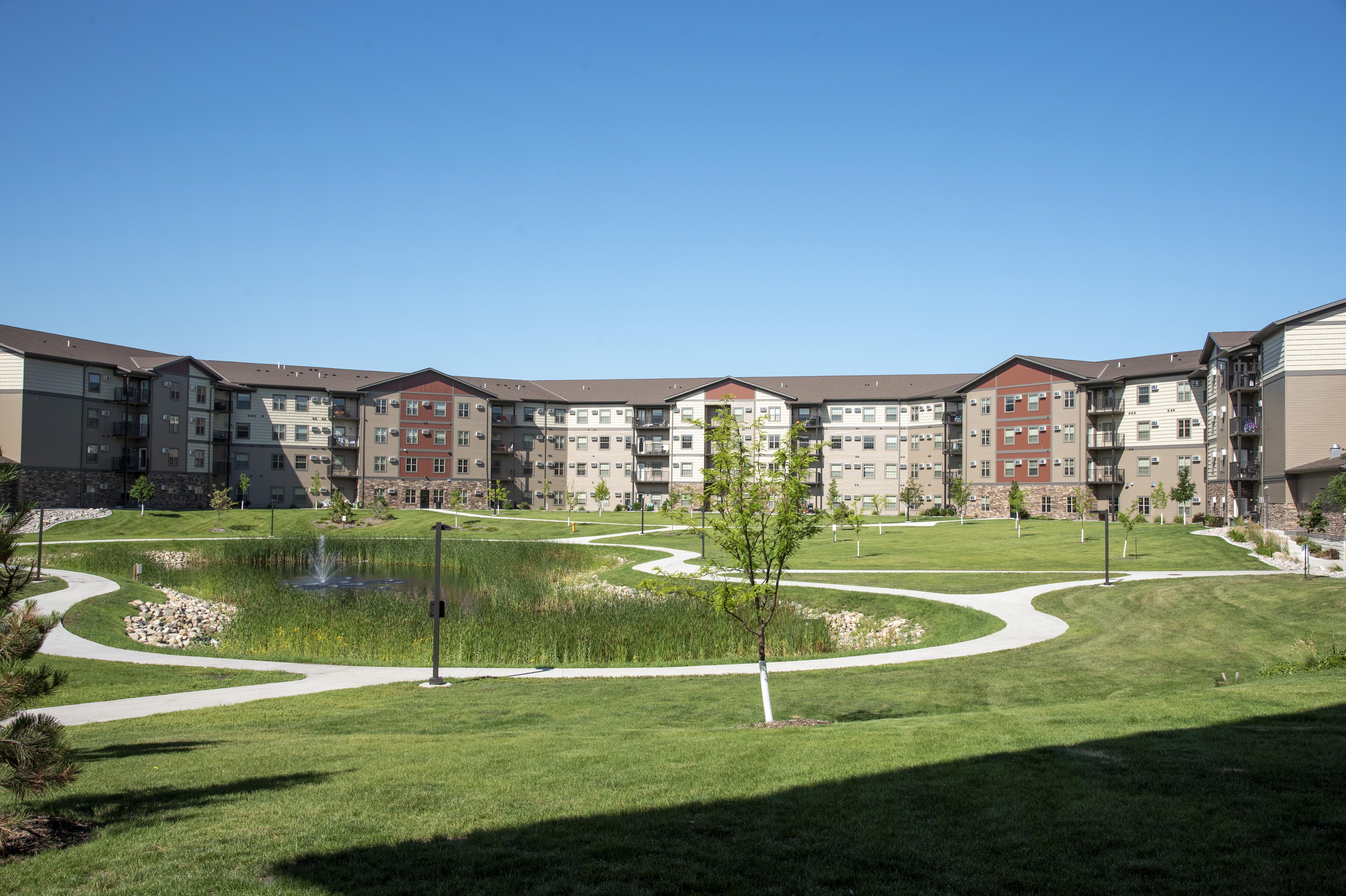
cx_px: 673
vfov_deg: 41.1
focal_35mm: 32
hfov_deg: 58.7
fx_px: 1196
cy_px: 448
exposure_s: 1/500
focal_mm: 32
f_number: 11
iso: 200
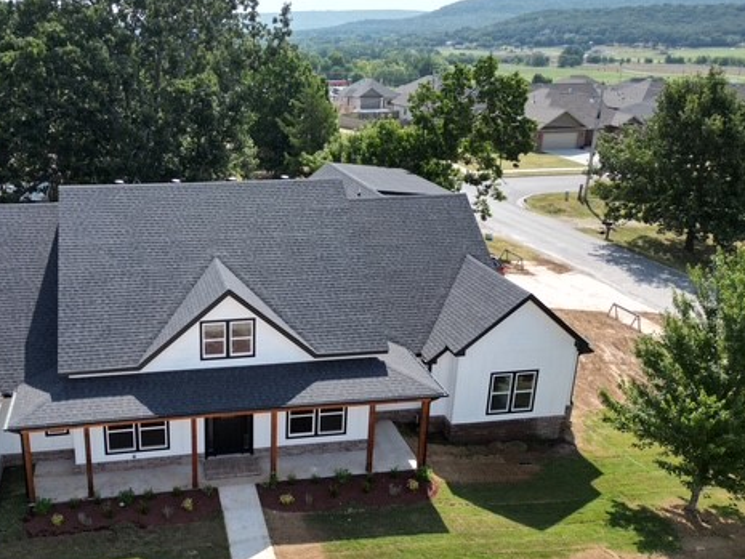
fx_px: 710
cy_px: 293
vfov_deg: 43.0
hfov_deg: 54.0
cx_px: 237
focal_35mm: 33
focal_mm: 6.72
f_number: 1.7
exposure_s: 1/2500
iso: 100
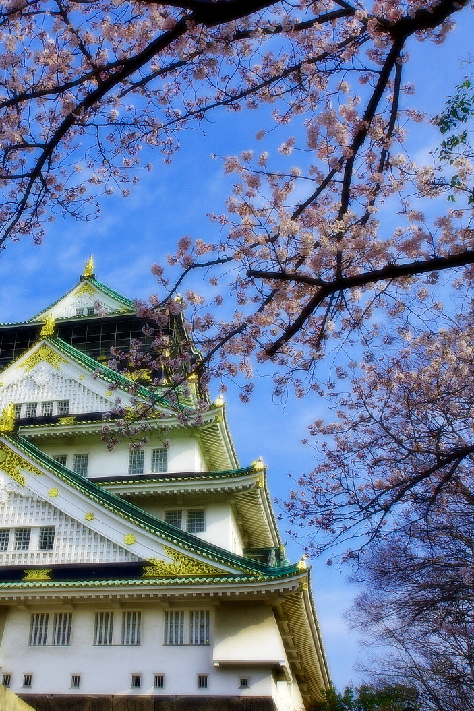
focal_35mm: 47
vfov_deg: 41.9
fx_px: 928
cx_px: 99
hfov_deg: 28.1
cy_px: 354
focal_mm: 21
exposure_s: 1/100
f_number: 16
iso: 100
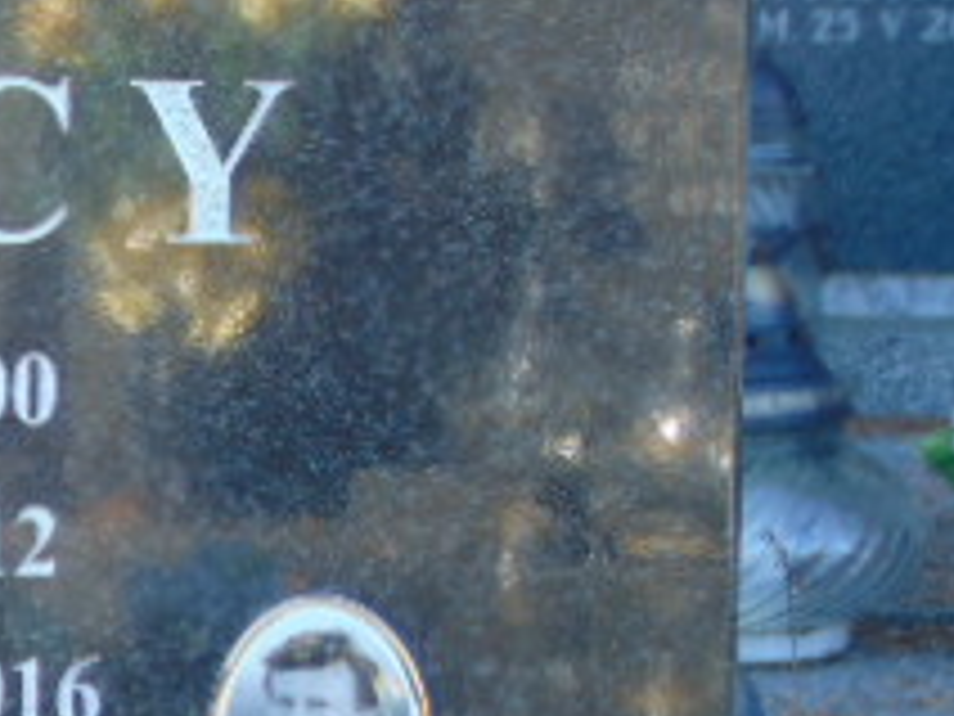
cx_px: -468
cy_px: 878
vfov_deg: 4.5
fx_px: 8984
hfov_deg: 6.0
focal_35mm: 326
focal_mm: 19.4
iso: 80
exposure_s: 1/80
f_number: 3.9
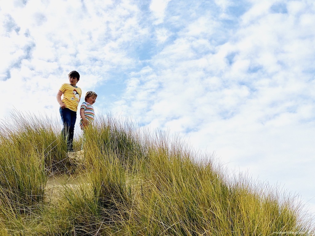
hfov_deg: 36.8
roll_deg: -0.8
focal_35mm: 52
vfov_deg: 28.0
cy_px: 118
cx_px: 158
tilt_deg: +18.4
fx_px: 473
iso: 25
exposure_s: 1/6849
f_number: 2
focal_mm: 6
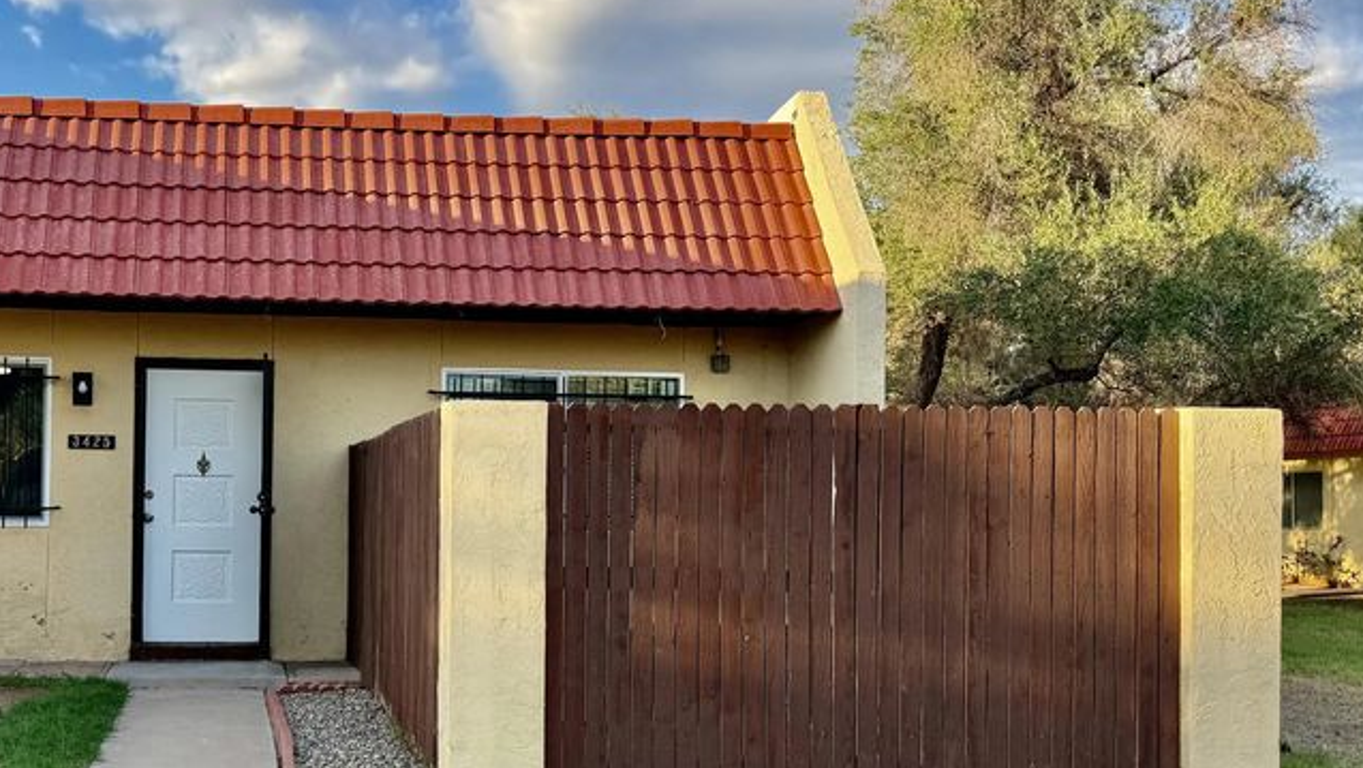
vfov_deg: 28.3
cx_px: 357
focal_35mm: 42
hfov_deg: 46.8
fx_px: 1519
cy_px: 464
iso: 80
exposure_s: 1/931
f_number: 1.78
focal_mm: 6.76
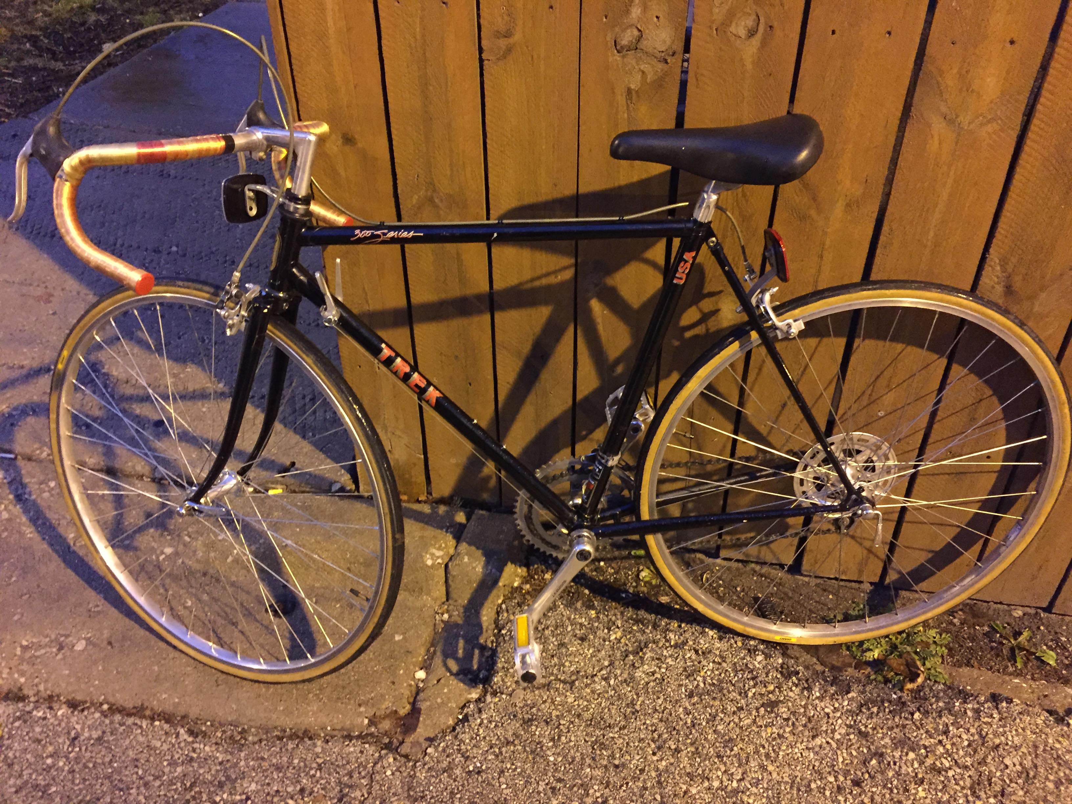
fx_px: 898
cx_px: 536
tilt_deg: -38.7
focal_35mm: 29
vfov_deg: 48.2
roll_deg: +0.2
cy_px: 402
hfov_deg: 61.7
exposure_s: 1/15
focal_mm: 4.15
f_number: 2.2
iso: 500
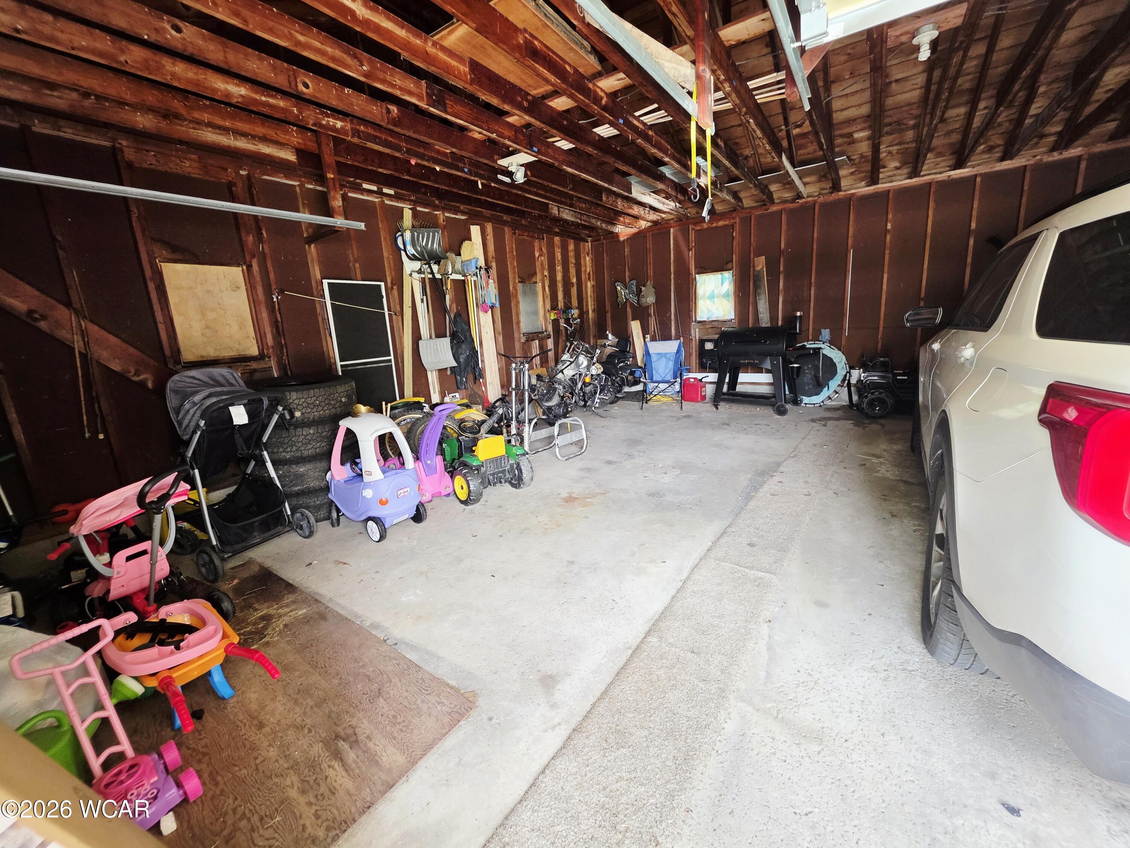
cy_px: 424
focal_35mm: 13
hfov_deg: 106.2
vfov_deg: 89.9
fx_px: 424
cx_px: 565
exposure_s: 1/120
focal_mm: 2.2
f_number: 1.9
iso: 160
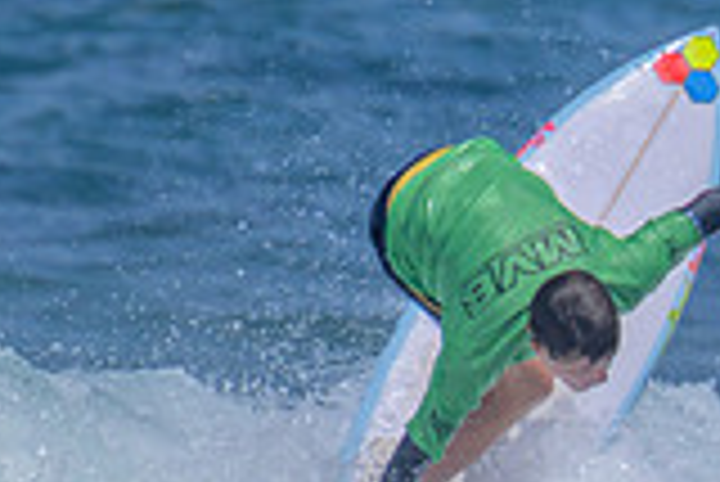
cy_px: 499
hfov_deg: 0.5
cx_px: 1367
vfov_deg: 0.4
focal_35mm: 3923
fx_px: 78529
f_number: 11
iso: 560
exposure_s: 1/2000
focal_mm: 800
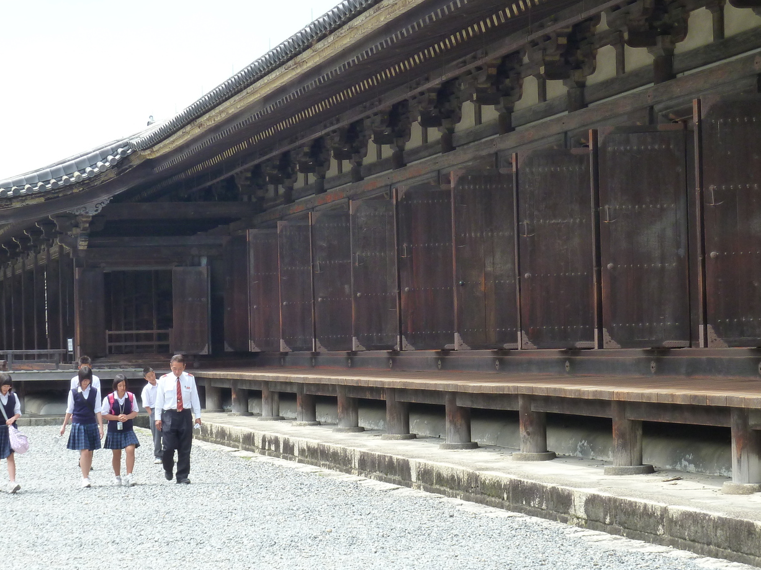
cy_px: 305
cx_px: 302
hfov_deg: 20.8
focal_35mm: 94
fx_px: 2066
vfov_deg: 15.7
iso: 125
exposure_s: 1/250
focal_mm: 11.9
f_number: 4.1
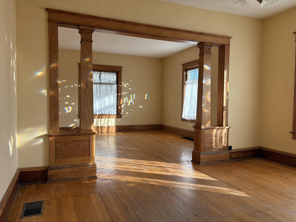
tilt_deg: -2.0
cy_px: 111
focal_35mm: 26
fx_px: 222
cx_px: 148
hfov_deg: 67.3
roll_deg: +0.1
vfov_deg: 53.1
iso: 80
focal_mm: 5.96
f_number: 1.6
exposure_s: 1/242
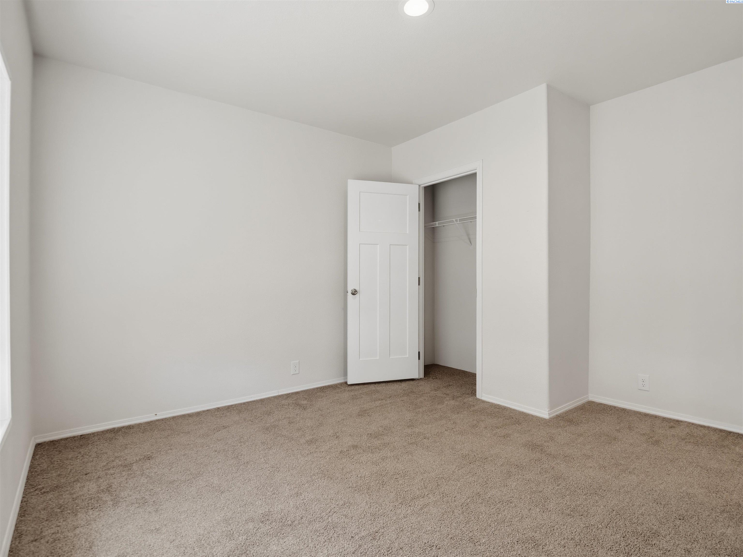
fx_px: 515
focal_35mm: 24
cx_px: 372
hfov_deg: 71.6
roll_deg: -0.9
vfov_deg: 56.8
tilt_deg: -0.6
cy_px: 278
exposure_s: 1/60
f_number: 1.8
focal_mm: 6.8
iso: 50
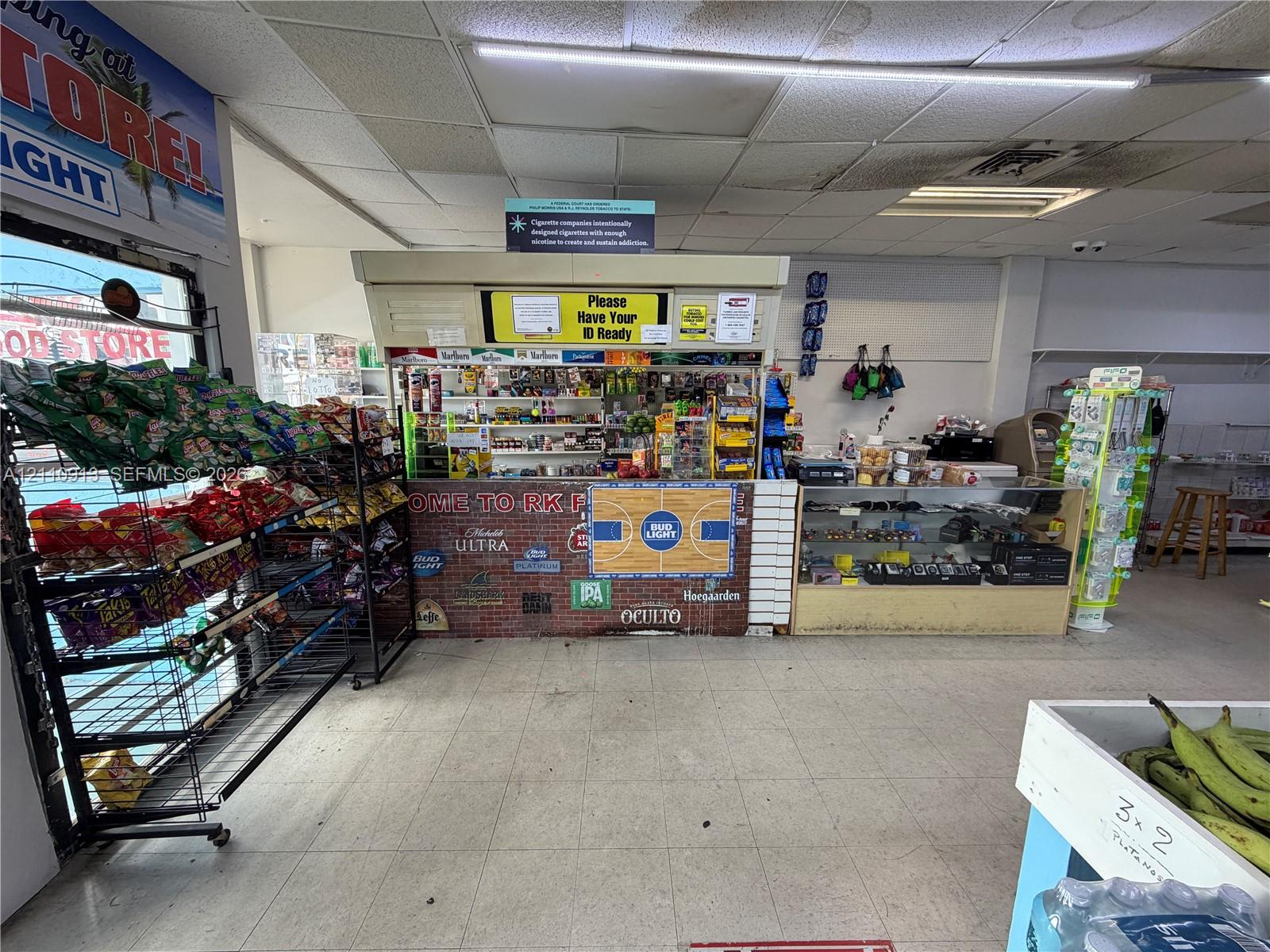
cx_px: 635
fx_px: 514
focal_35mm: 14
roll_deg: -0.7
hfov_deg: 102.1
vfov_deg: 85.7
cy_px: 476
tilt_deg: -9.6
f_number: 2.2
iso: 200
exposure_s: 1/120
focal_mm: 2.22
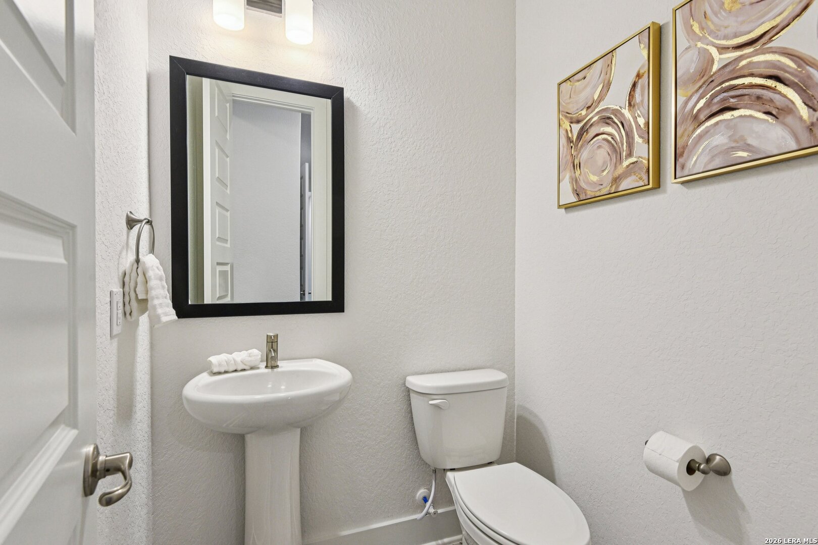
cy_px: 272
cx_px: 409
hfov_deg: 93.3
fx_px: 386
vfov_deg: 70.4
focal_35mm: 17
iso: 640
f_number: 8
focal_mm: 17
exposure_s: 1/15
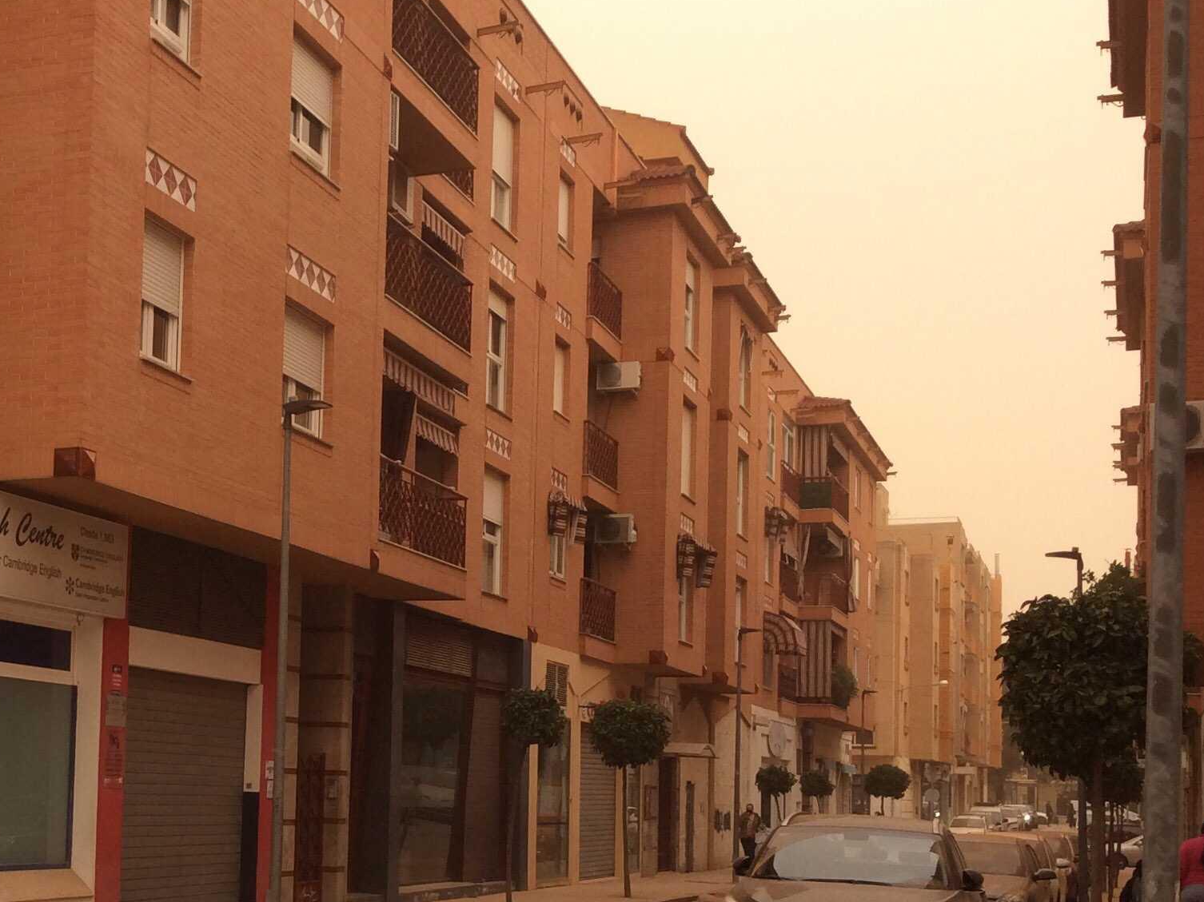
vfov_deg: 26.3
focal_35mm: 55
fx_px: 1913
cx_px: 217
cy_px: 653
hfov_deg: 33.8
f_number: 2.4
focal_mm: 3.3
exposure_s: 1/473
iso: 32
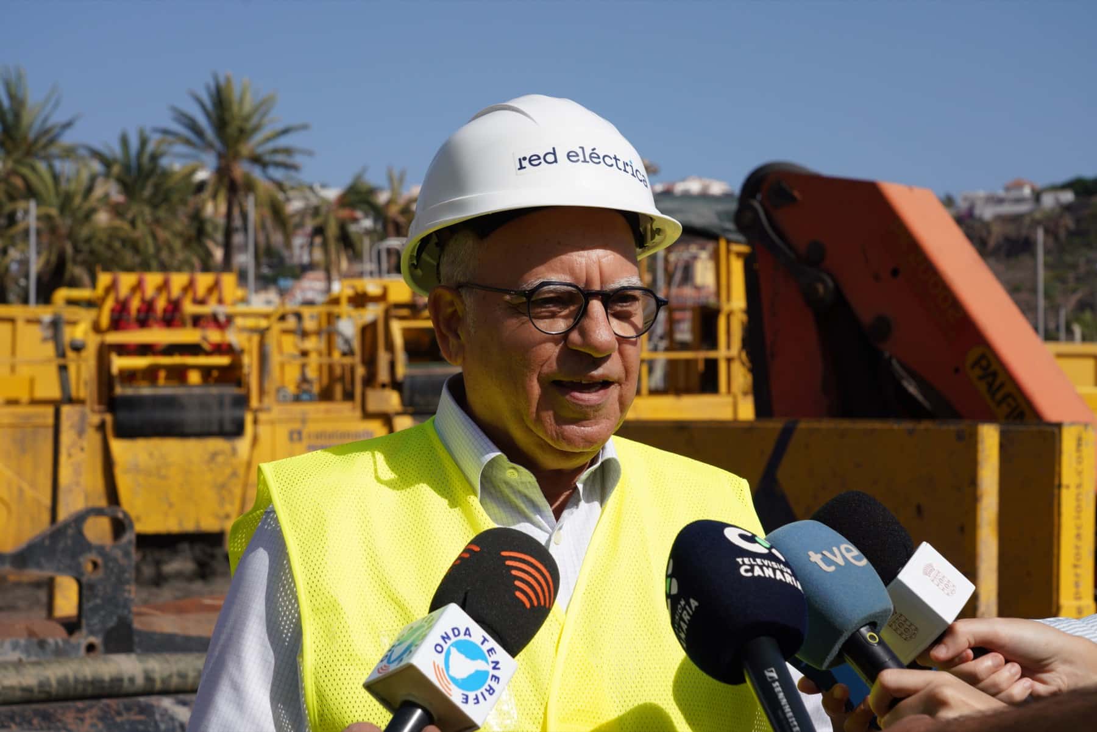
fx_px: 2103
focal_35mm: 69
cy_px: 366
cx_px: 548
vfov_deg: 19.7
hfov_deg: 29.2
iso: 100
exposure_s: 1/320
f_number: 10
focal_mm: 69
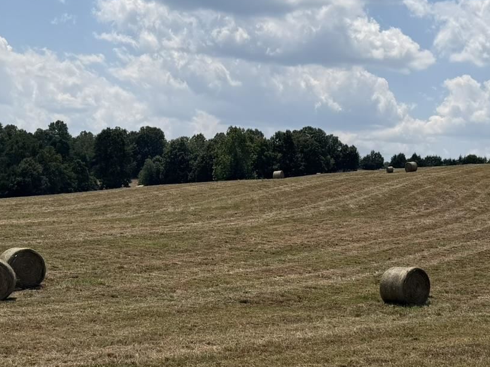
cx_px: 245
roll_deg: -4.0
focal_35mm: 60
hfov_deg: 32.2
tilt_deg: -6.4
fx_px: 849
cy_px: 307
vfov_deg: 23.9
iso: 80
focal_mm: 6.76
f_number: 1.78
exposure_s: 1/8130
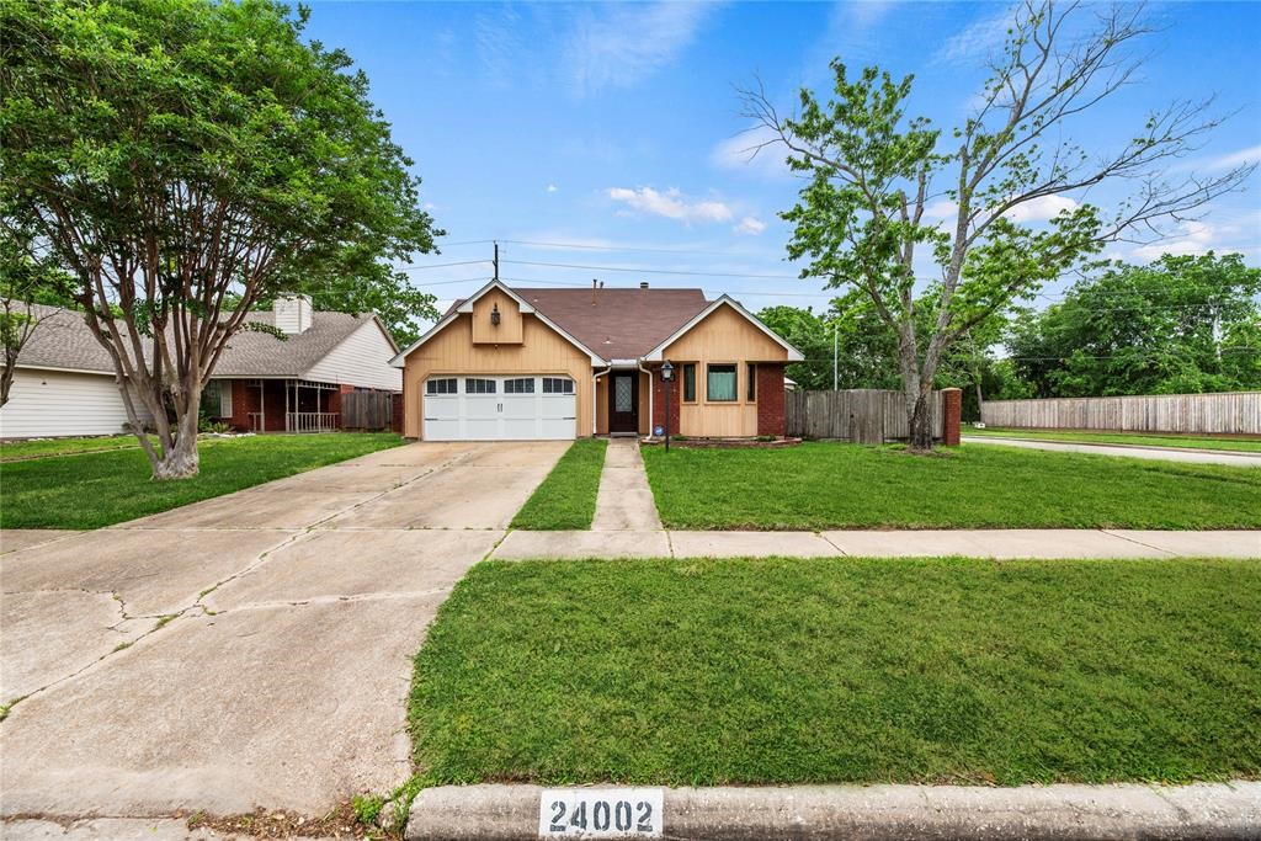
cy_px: 420
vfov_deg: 81.2
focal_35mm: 14
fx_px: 490
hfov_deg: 104.2
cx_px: 630
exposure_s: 1/250
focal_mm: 14
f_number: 8
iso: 100
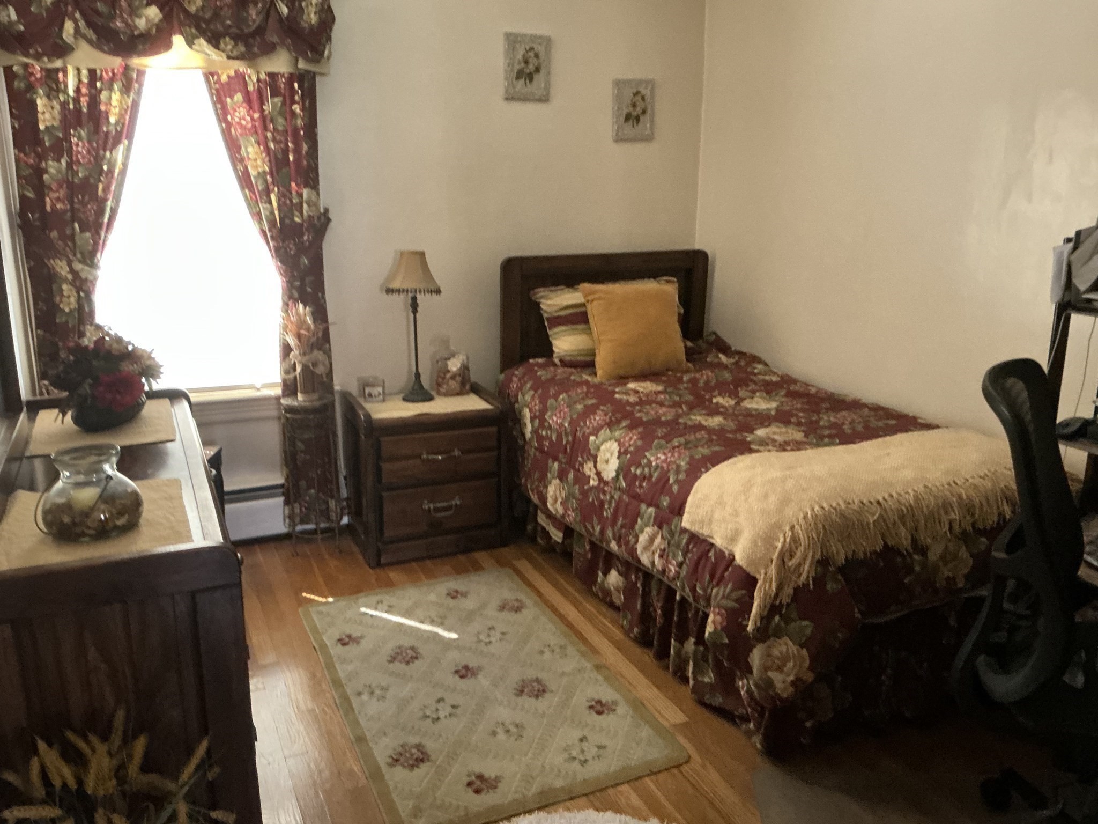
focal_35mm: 28
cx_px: 549
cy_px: 412
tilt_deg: -14.8
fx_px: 888
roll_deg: -0.5
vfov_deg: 49.7
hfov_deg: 63.4
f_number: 1.8
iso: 640
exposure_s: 1/29
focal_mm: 3
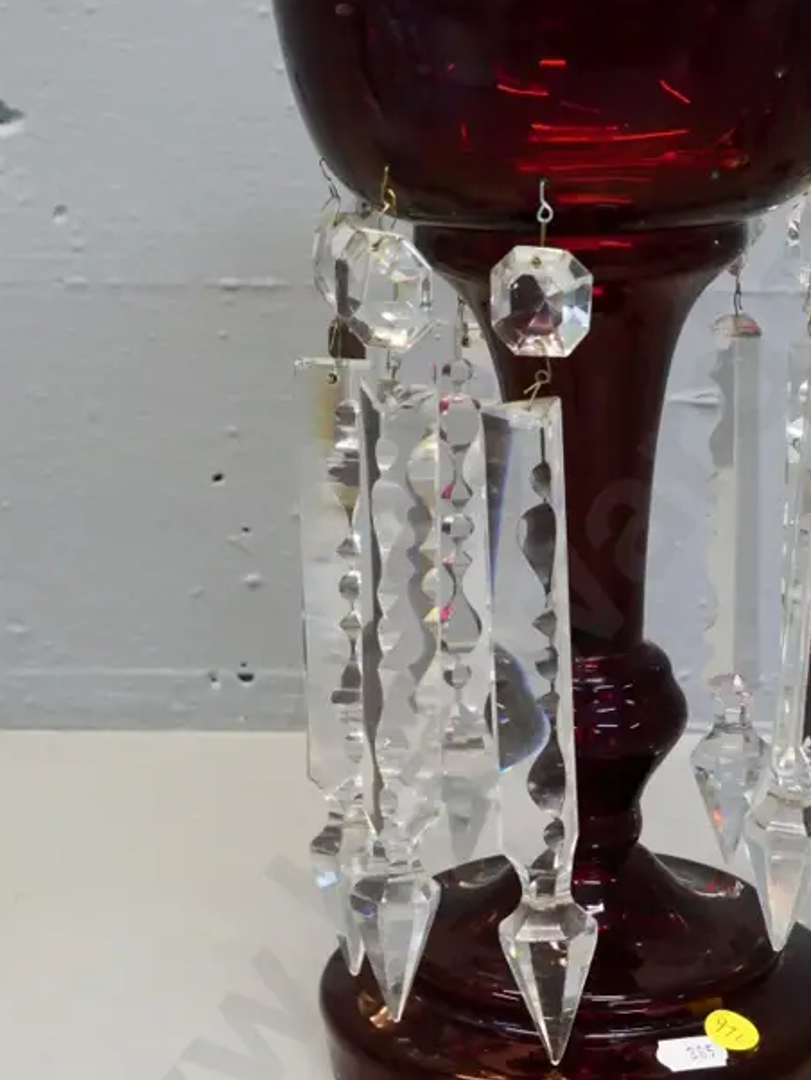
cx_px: 585
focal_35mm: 85
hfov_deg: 17.3
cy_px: 592
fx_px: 2653
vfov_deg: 23.0
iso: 3200
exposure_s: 1/125
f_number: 5.6
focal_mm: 25
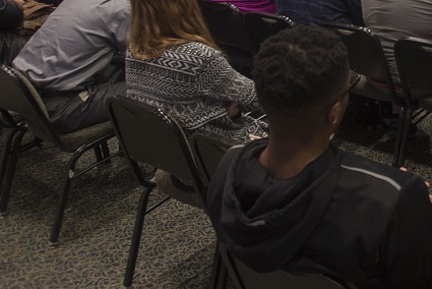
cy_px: -40
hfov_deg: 35.2
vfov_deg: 25.7
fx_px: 576
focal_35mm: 48
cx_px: 475
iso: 1000
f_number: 4.5
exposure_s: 1/13
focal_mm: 17
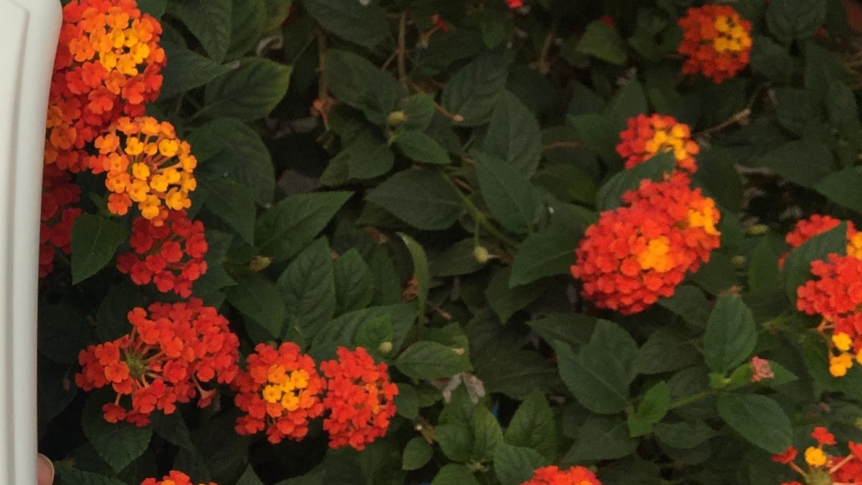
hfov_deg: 26.1
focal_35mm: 74
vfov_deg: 16.2
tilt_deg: -24.5
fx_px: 1691
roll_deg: -11.3
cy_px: 387
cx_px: -117
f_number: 2.2
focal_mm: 4.15
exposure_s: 1/2198
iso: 32
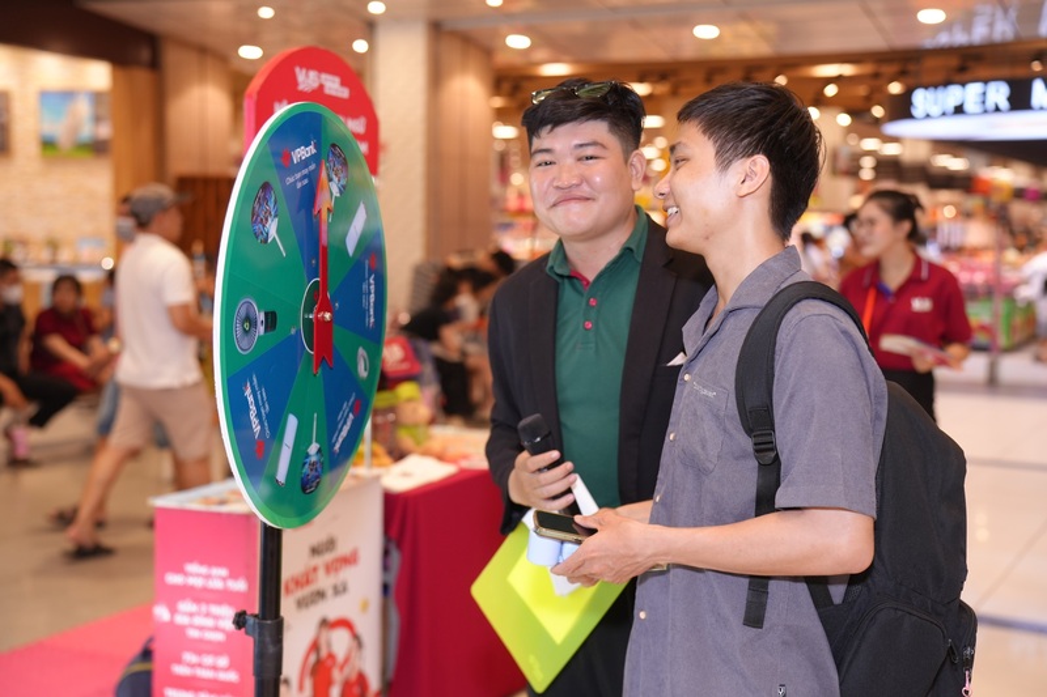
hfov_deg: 39.6
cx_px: 524
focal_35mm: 50
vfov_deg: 27.0
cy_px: 348
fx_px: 1454
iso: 800
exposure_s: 1/250
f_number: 2.8
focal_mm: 50
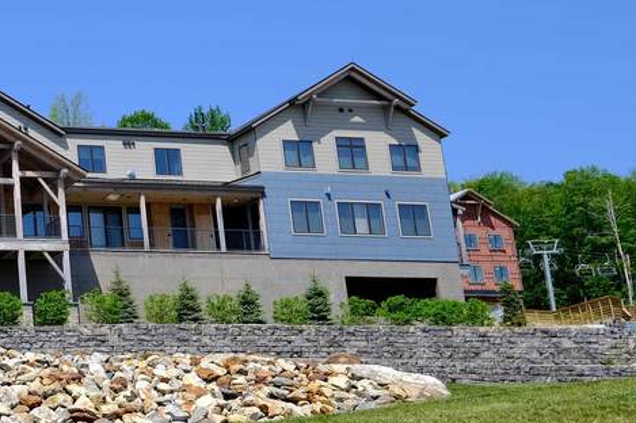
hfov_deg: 24.9
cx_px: -182
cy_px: 163
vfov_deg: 19.1
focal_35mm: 71
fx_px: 1253
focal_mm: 17.4
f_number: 5.6
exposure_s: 1/600
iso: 160
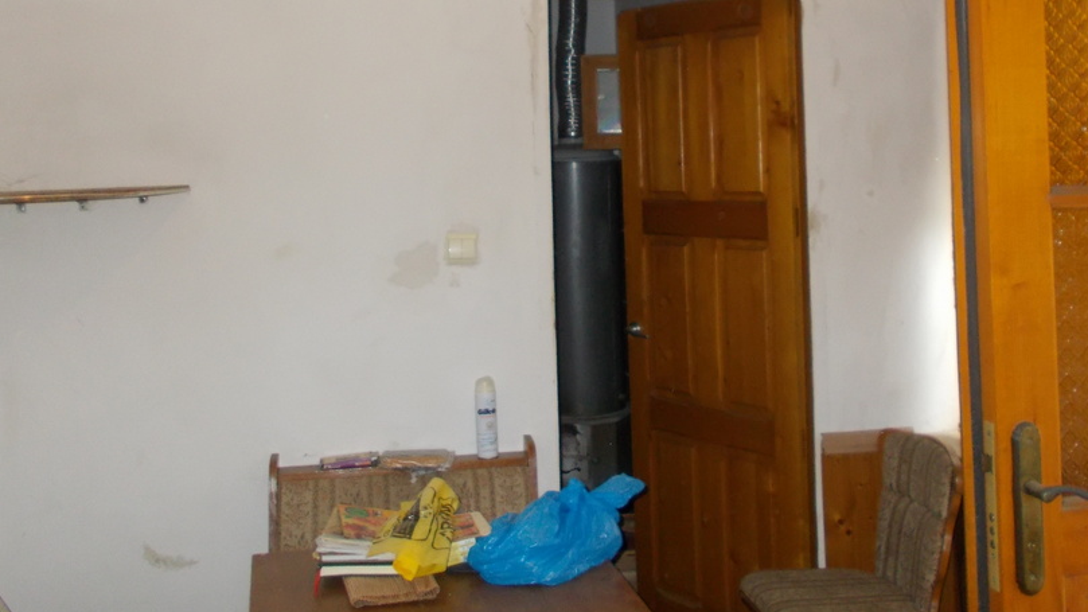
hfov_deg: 48.3
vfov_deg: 27.8
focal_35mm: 42
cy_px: 121
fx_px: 1212
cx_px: 570
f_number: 3.2
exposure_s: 1/25
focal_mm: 4.6
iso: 200
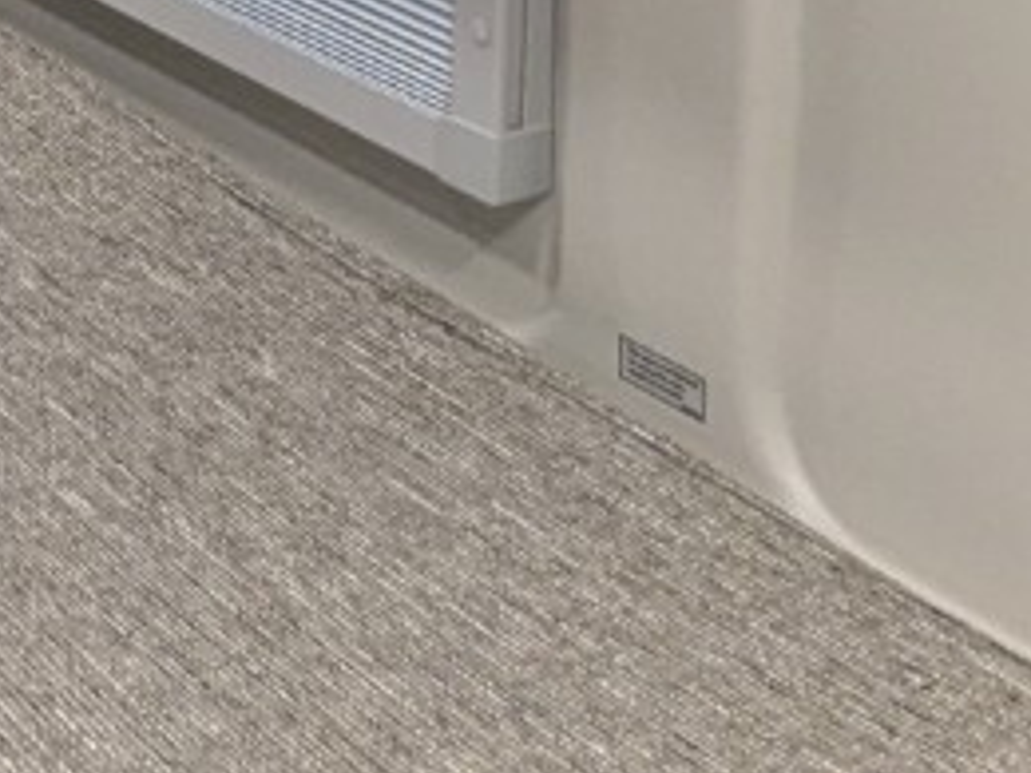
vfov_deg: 15.6
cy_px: -444
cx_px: -517
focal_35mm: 86
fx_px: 2561
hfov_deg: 19.7
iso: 216
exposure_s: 1/116
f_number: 2.2
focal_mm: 2.35
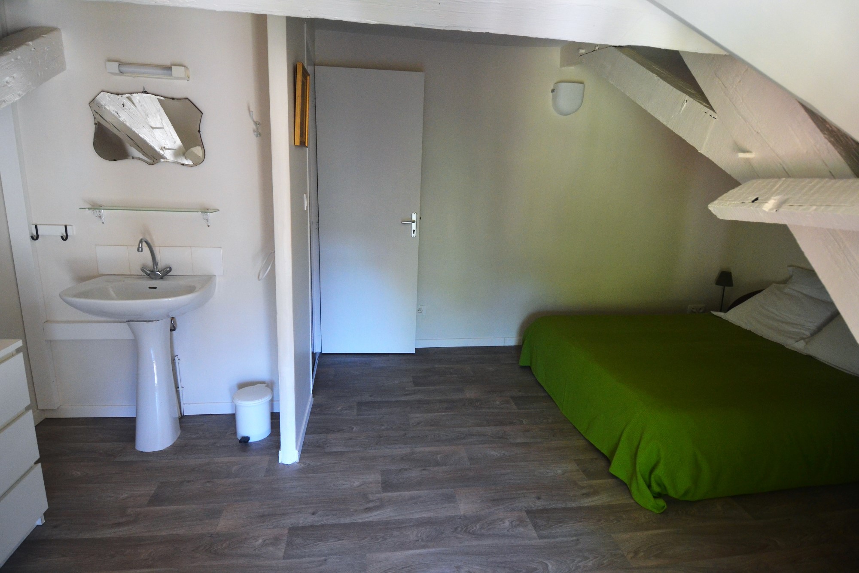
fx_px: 429
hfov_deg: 90.0
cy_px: 286
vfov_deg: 67.4
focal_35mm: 18
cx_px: 430
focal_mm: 12
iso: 1000
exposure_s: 1/60
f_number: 4
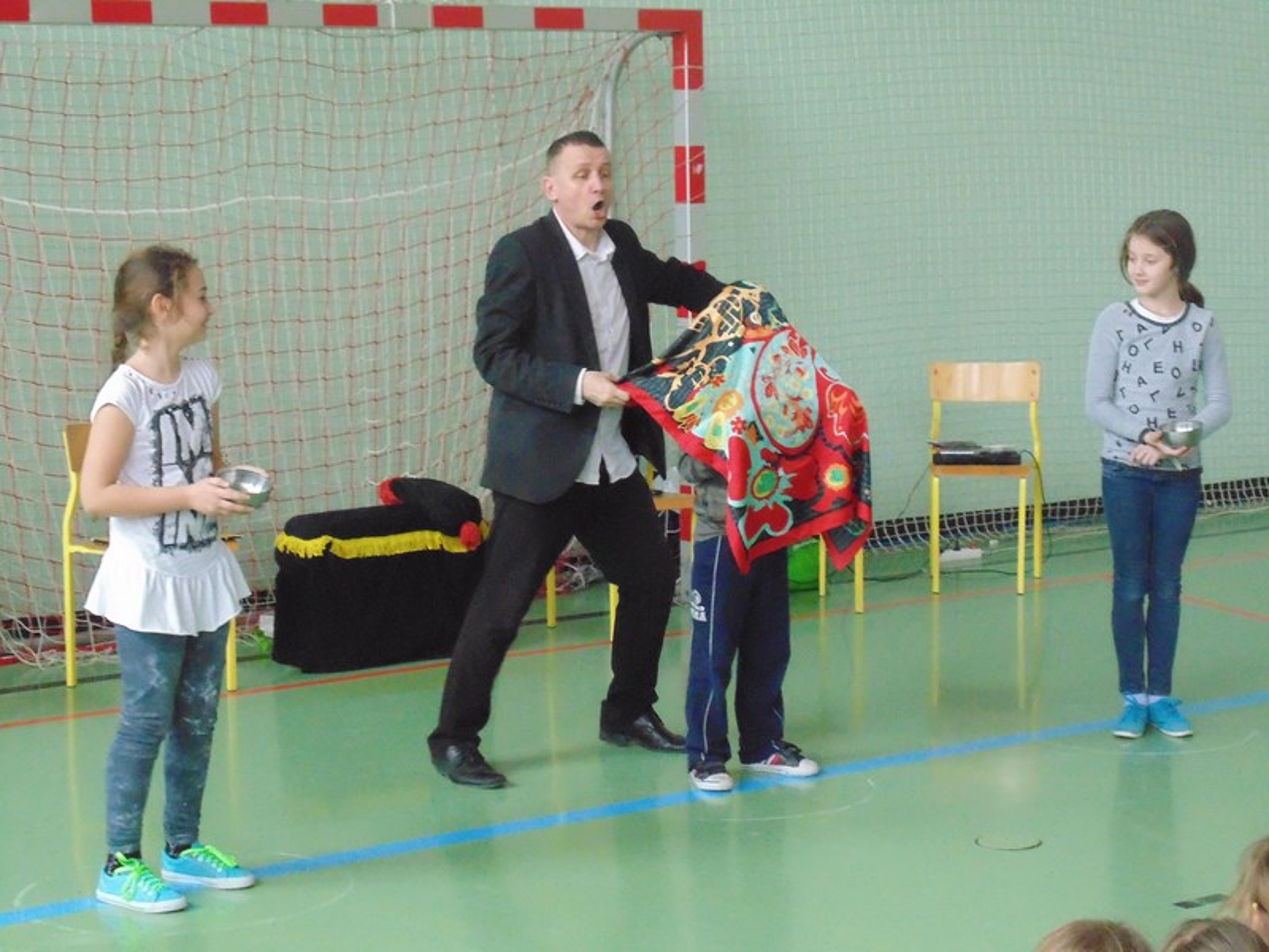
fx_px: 2896
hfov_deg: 24.7
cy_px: 476
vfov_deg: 18.7
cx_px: 634
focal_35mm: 79
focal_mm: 14.1
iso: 800
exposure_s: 1/50
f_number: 4.3
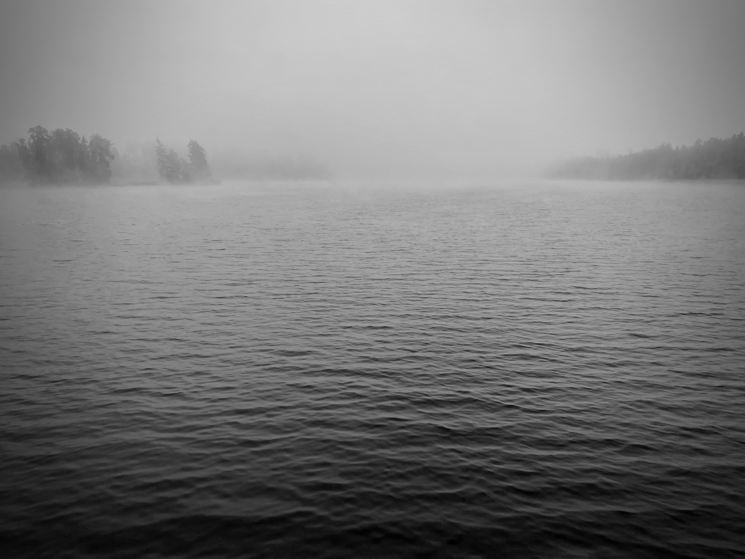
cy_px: 280
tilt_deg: -10.3
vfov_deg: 53.1
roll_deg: -0.3
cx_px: 372
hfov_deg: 67.3
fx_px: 560
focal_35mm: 26
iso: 32
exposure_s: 1/1565
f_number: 1.8
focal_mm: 4.25
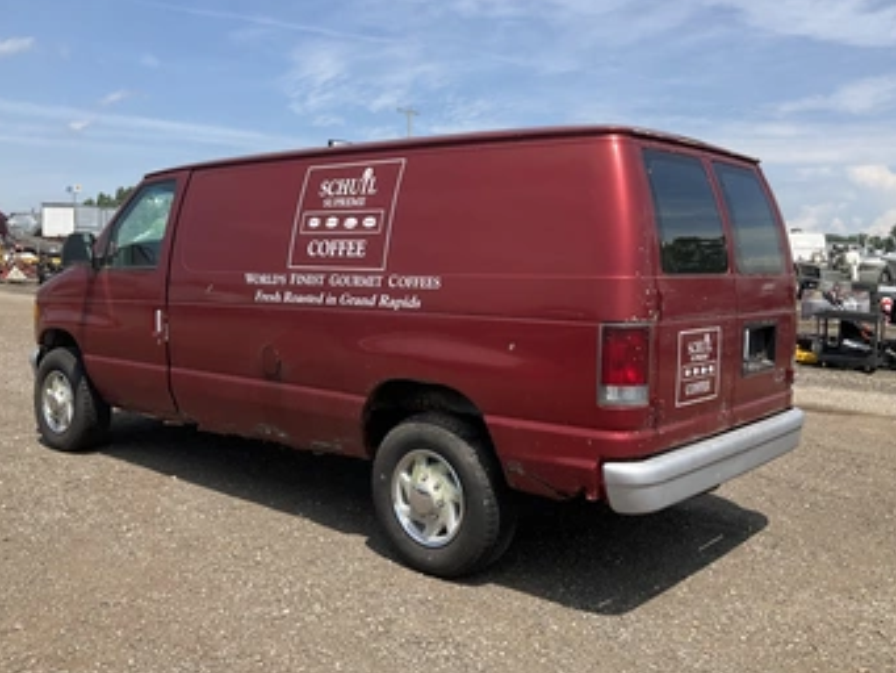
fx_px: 880
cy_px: 300
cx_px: 449
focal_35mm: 34
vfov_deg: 41.8
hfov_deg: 53.9
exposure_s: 1/1626
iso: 25
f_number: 1.8
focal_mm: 3
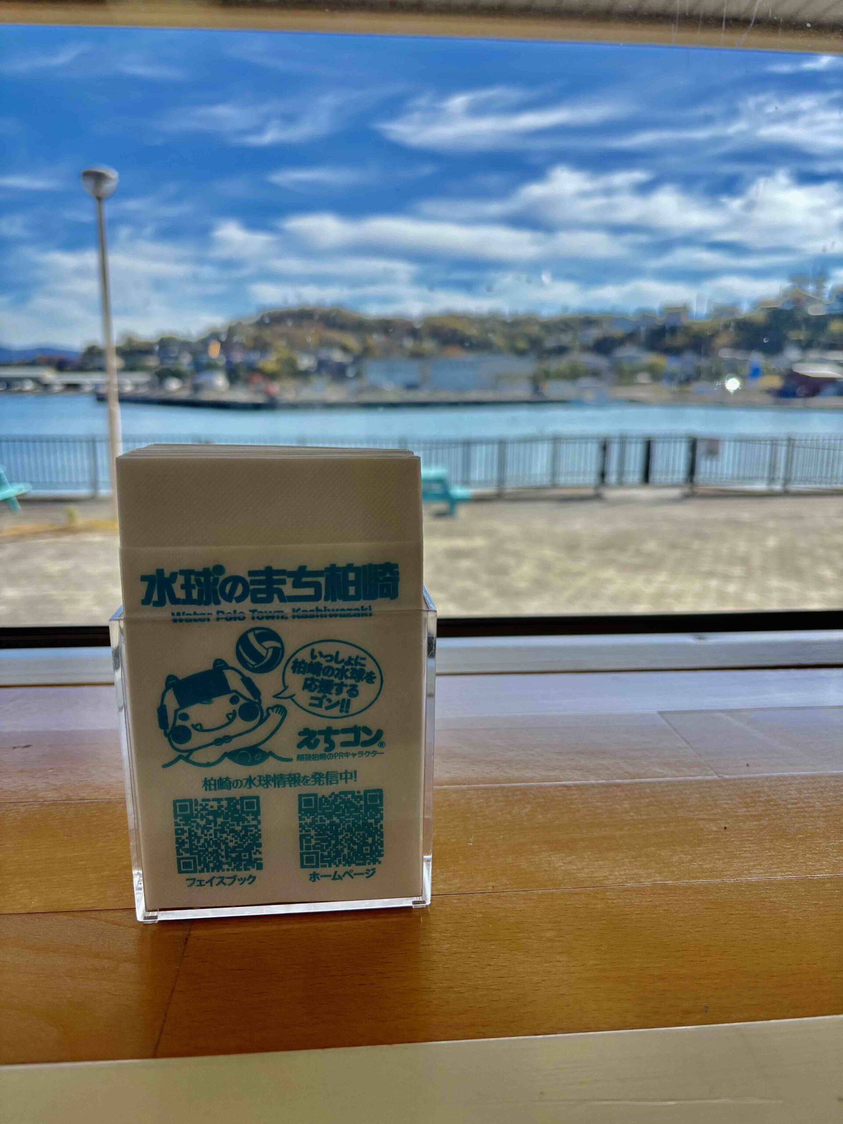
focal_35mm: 26
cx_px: 422
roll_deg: +0.9
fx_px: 844
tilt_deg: -11.7
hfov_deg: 53.1
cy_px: 562
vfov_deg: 67.3
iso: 50
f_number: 1.6
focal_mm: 5.96
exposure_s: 1/2710
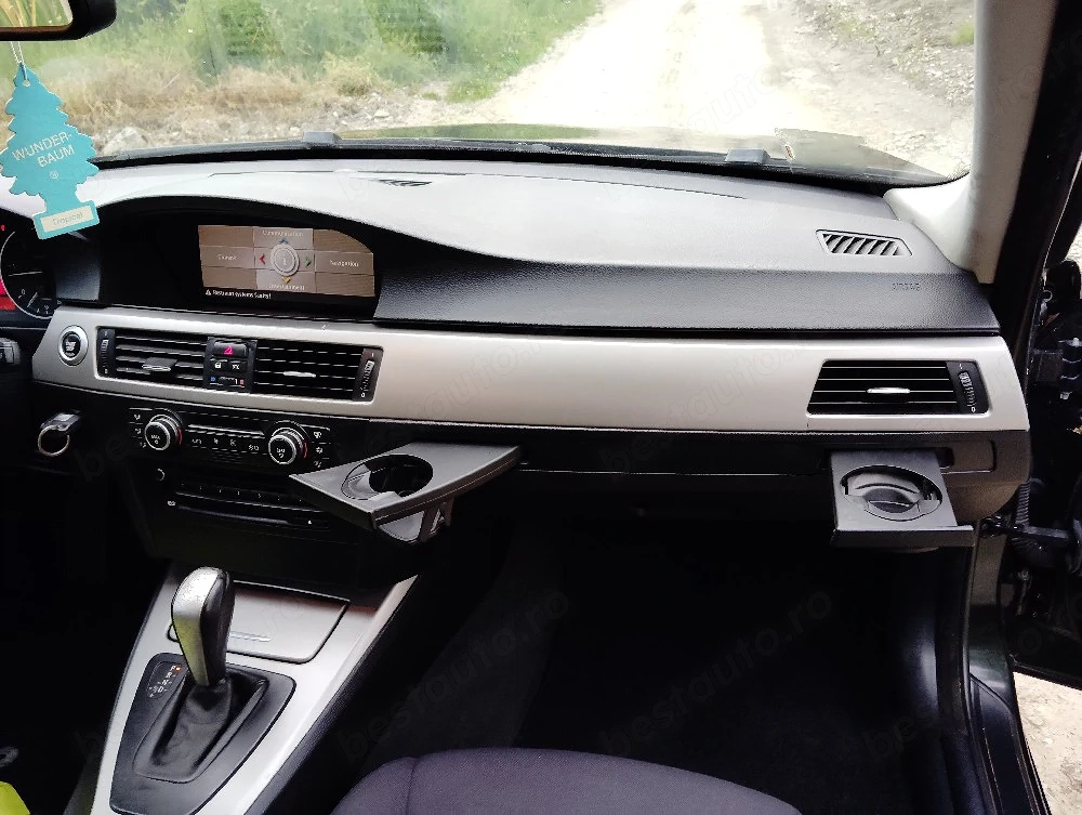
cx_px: 541
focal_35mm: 28
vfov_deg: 49.9
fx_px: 876
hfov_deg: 63.4
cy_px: 408
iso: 455
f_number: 1.8
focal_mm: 4.22
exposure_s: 1/50
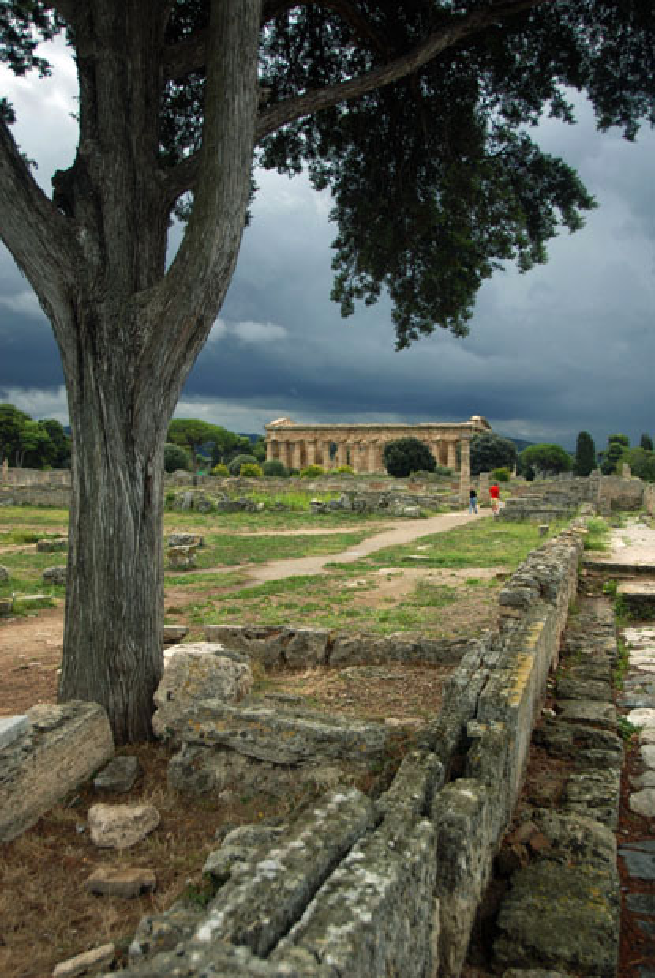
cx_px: 328
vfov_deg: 53.1
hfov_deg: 37.0
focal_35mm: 36
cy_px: 489
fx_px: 980
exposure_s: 1/250
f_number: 3.8
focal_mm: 24
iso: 100
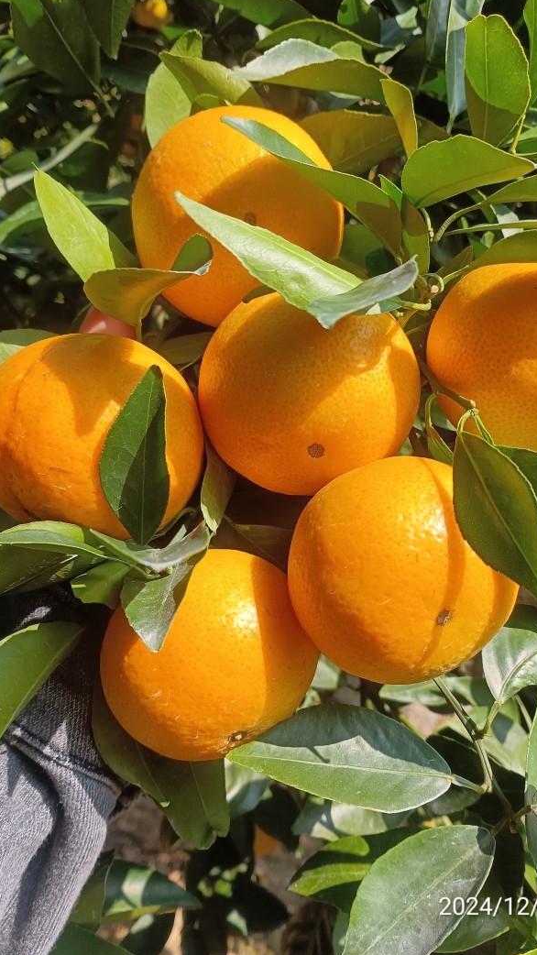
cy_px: 471
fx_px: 734
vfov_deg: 66.1
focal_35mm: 29
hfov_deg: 40.1
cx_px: 306
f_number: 1.8
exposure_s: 1/375
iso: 100
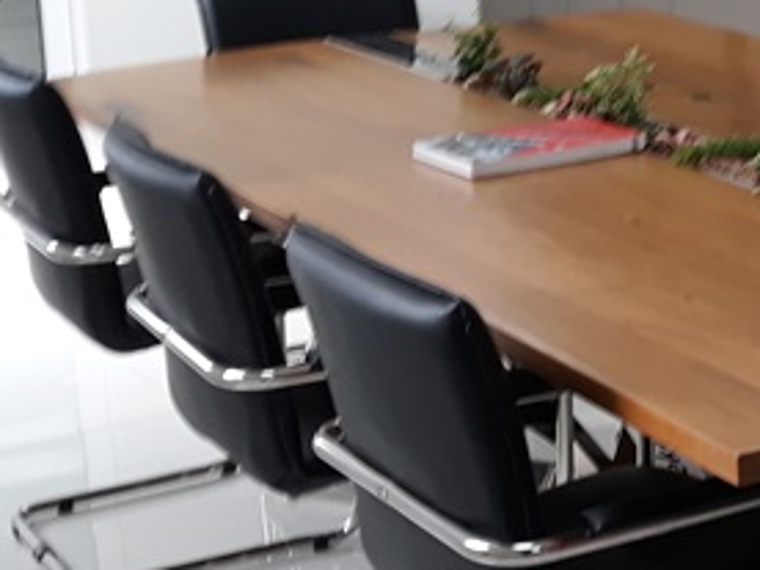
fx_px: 2152
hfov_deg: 18.7
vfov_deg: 15.0
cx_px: 978
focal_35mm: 98
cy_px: 149
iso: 40
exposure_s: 1/50
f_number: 1.7
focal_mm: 3.71
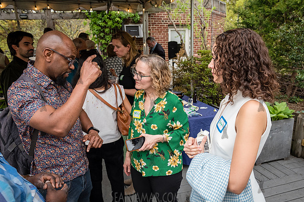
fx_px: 262
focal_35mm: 31
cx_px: 171
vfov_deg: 42.0
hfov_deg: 60.1
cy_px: 124
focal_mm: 24
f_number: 4
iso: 1000
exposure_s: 1/500
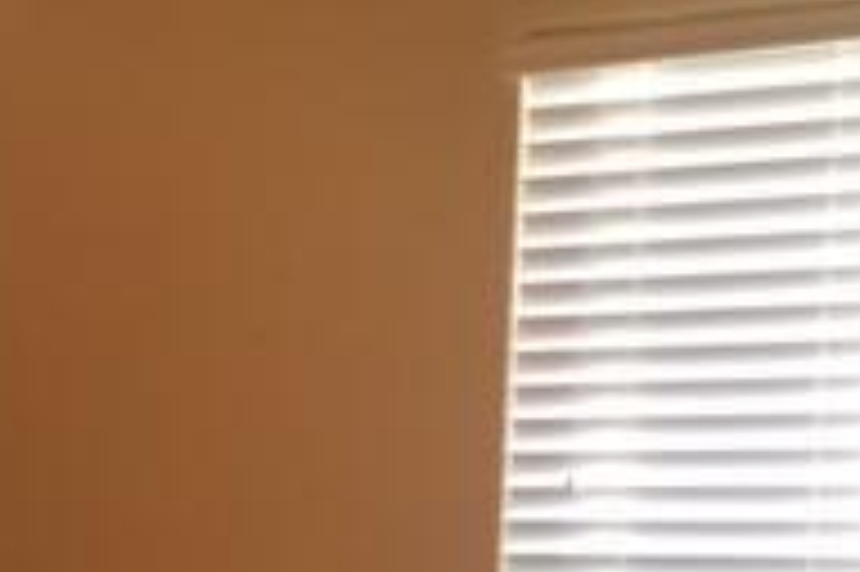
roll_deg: -0.4
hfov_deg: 19.0
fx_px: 2411
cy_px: 860
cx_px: -203
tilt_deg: -7.4
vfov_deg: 12.8
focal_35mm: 101
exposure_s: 1/15
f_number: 2.2
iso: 50
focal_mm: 4.15
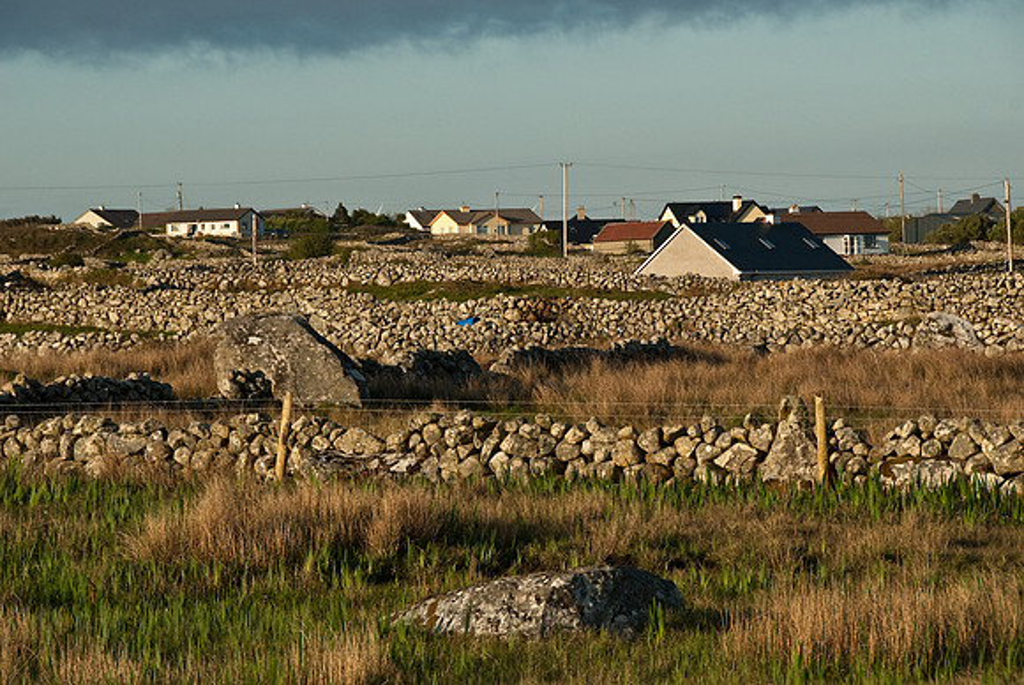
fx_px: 4783
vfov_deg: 8.2
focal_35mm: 168
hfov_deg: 12.2
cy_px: 342
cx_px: 512
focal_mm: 112
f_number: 9
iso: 200
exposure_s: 1/320
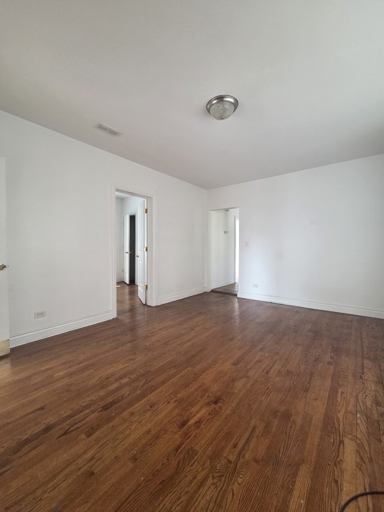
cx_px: 192
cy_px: 256
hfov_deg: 89.9
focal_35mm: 13
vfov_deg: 106.2
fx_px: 192
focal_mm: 2.2
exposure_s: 1/60
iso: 250
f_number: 2.2
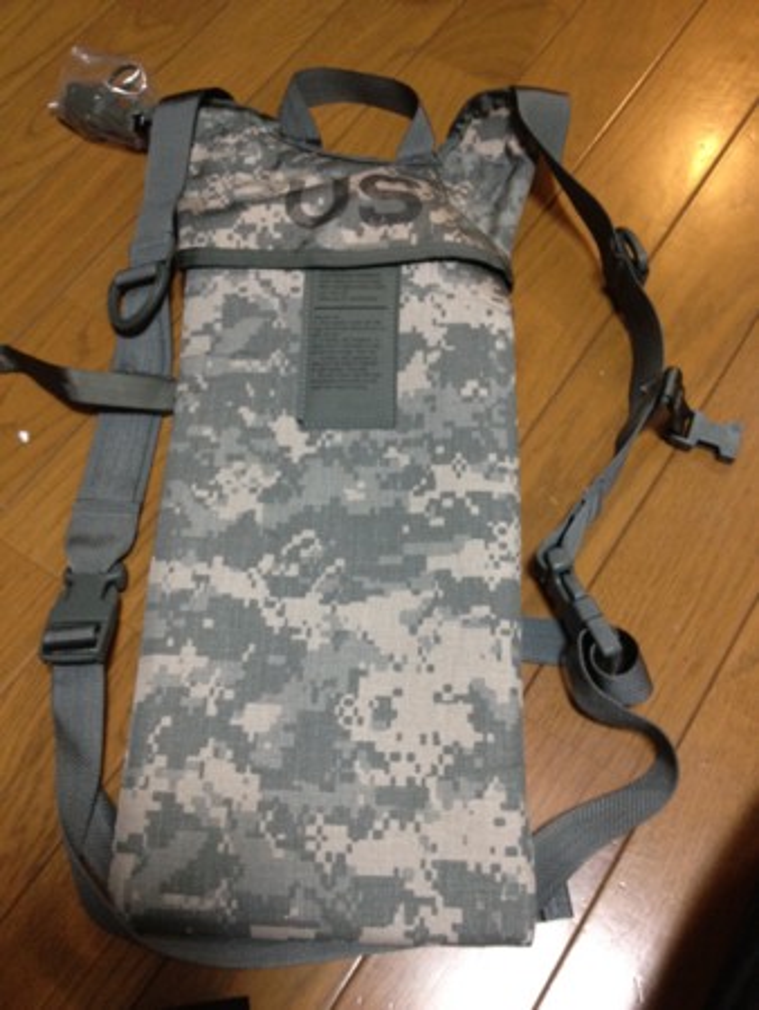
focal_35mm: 35
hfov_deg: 40.7
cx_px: 380
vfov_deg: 52.6
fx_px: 1022
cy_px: 505
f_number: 2.4
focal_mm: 4.28
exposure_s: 1/20
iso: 250
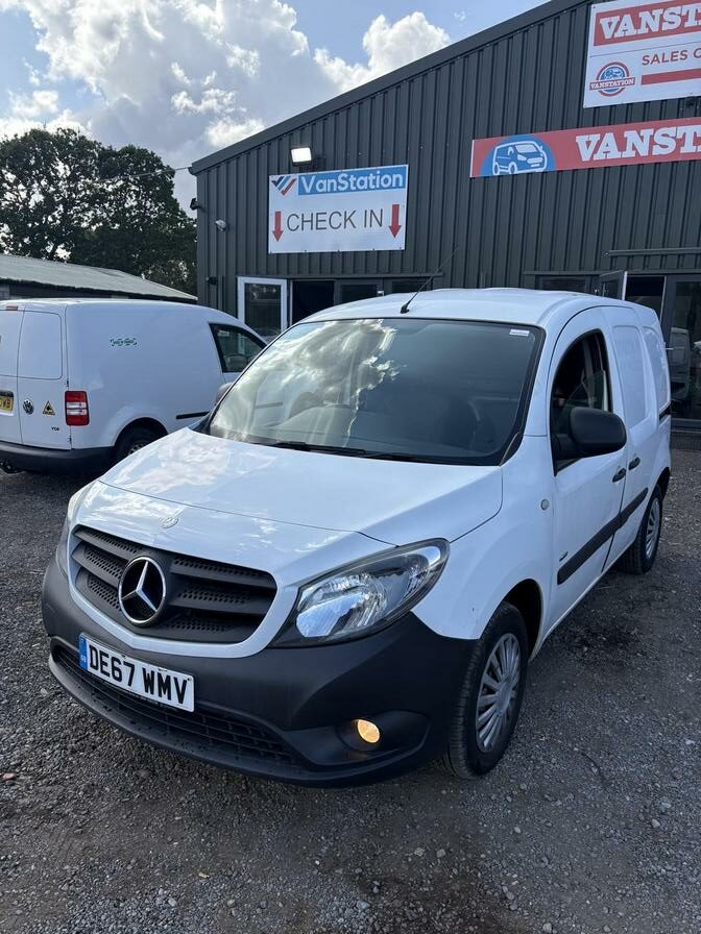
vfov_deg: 67.3
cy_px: 467
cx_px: 350
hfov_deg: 53.1
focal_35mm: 26
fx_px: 702
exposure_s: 1/1848
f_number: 1.6
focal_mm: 5.96
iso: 50
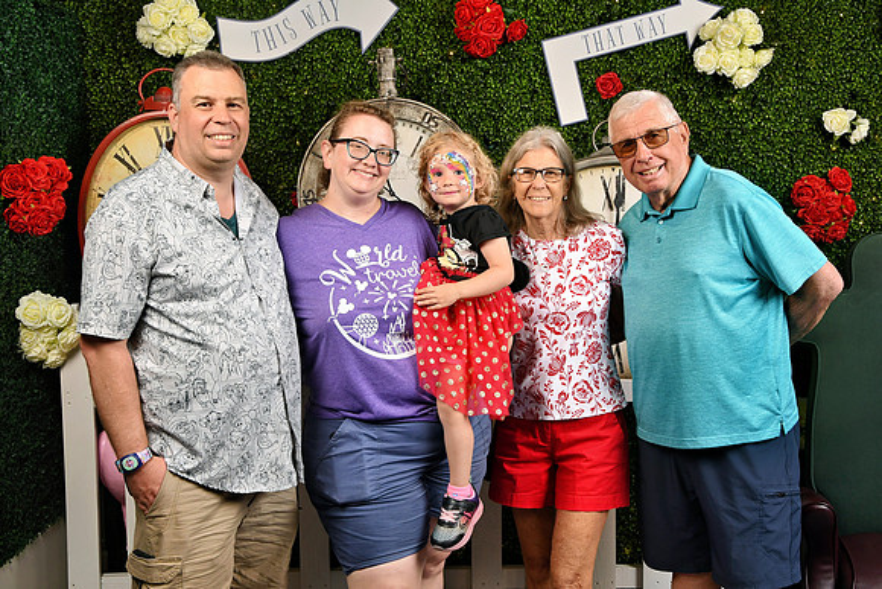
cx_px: 441
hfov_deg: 43.6
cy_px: 294
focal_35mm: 45
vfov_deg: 29.9
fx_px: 1103
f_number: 7.1
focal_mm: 30
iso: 640
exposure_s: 1/125
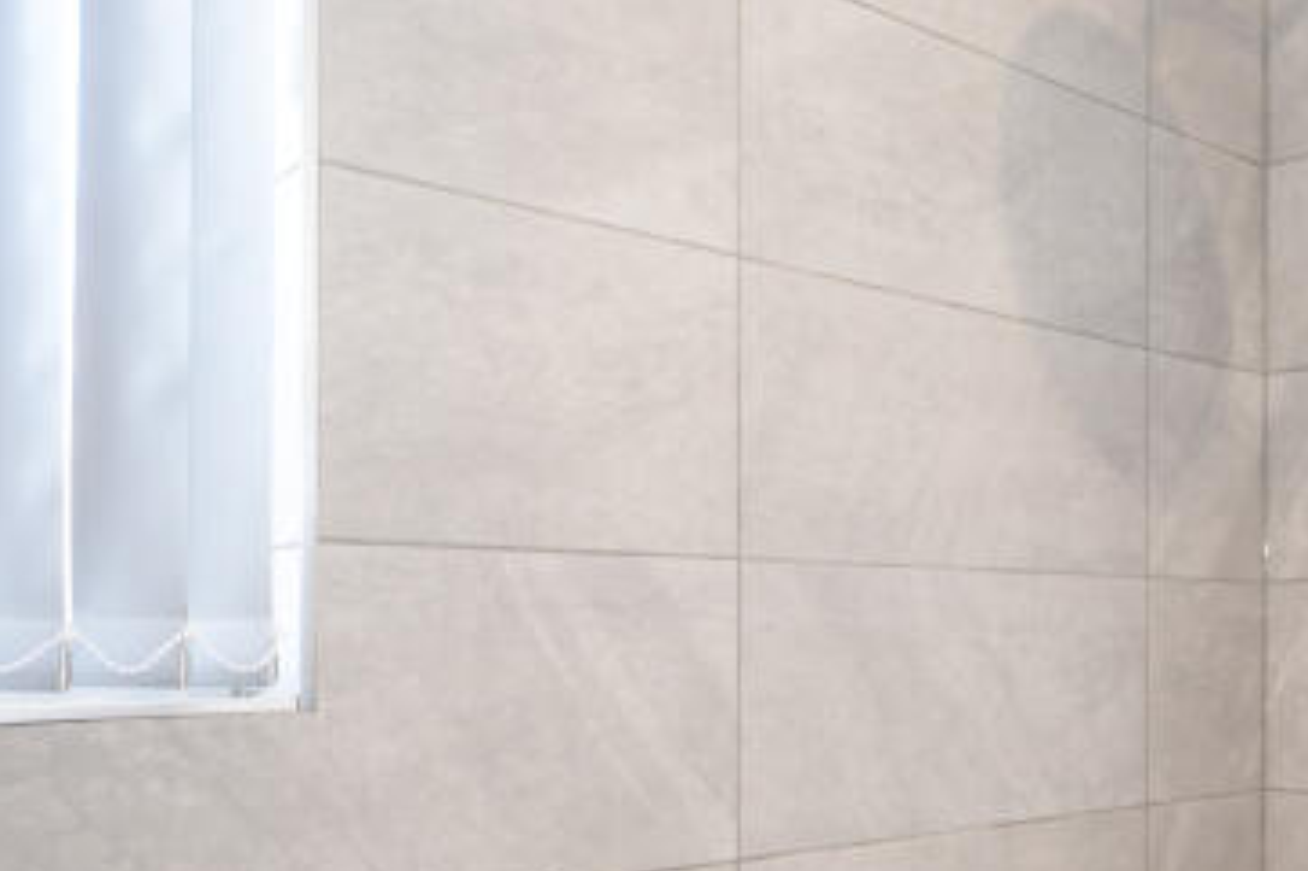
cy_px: 623
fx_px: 1453
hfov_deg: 42.9
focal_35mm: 40
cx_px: 1257
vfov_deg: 32.9
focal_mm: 14
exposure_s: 1/10
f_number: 8
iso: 640
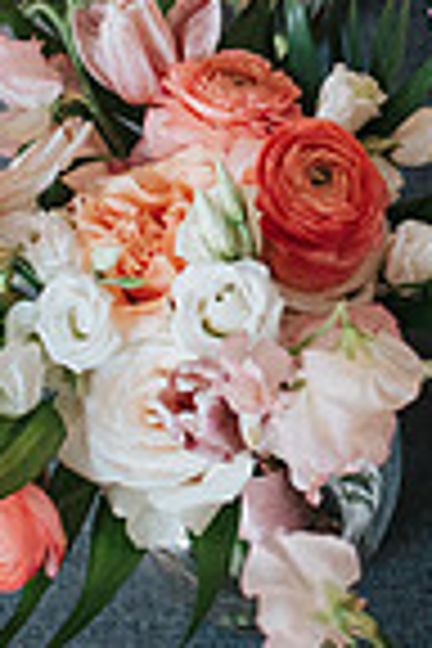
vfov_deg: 18.4
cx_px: 549
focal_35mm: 109
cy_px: 58
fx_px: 1962
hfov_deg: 12.2
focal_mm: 35
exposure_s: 1/250
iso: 1000
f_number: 4
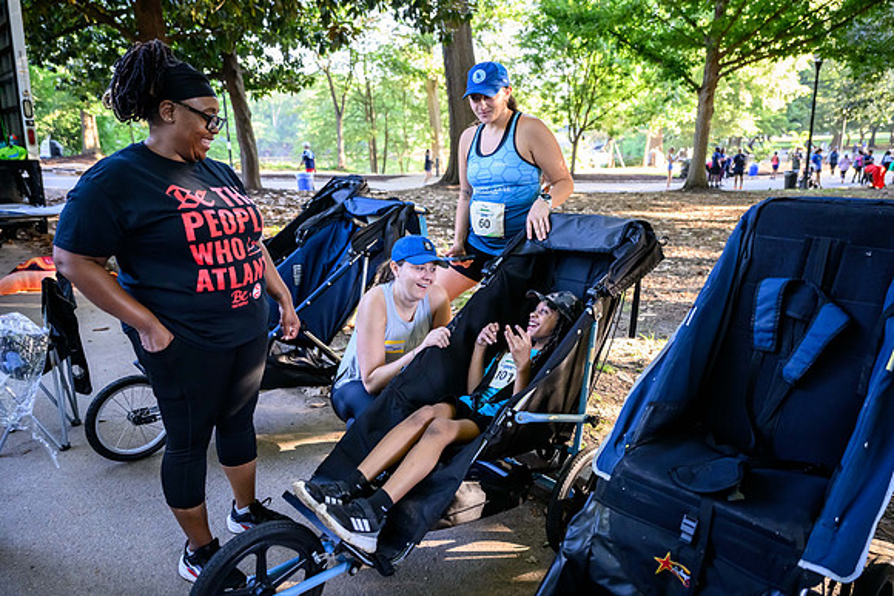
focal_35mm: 26
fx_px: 633
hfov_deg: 70.4
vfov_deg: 50.4
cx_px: 447
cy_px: 298
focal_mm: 25.5
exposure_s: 1/400
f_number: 2.8
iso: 2200
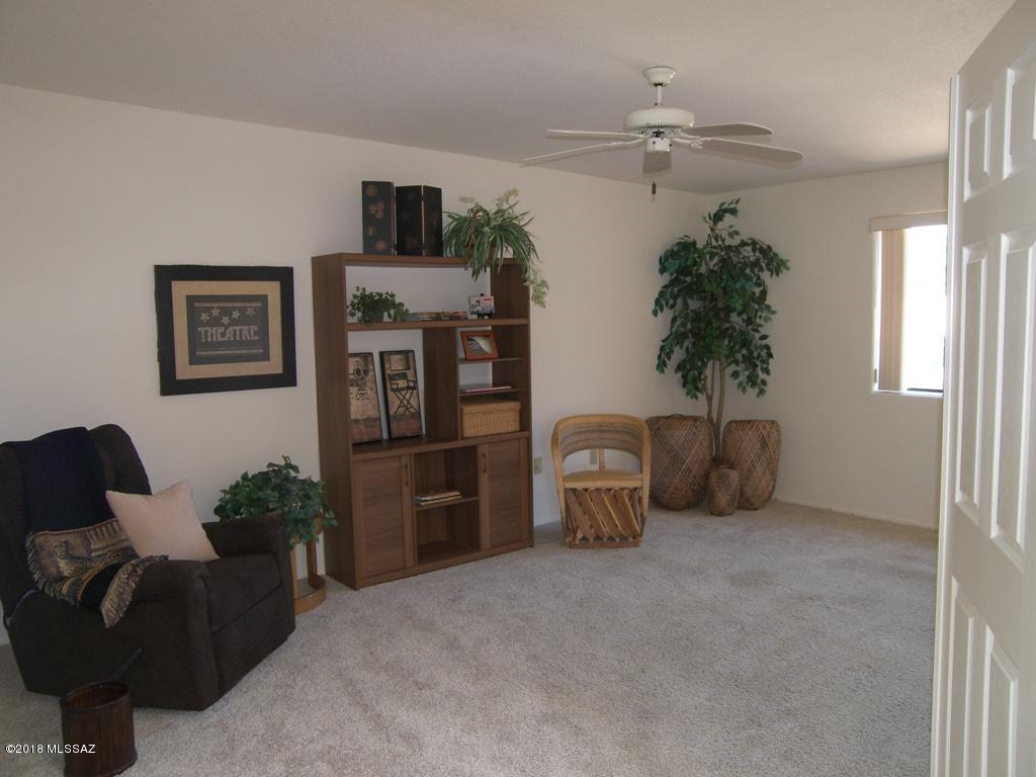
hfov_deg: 65.3
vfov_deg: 51.4
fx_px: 808
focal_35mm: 27
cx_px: 518
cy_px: 388
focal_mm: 5.7
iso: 100
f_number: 2.8
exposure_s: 1/30
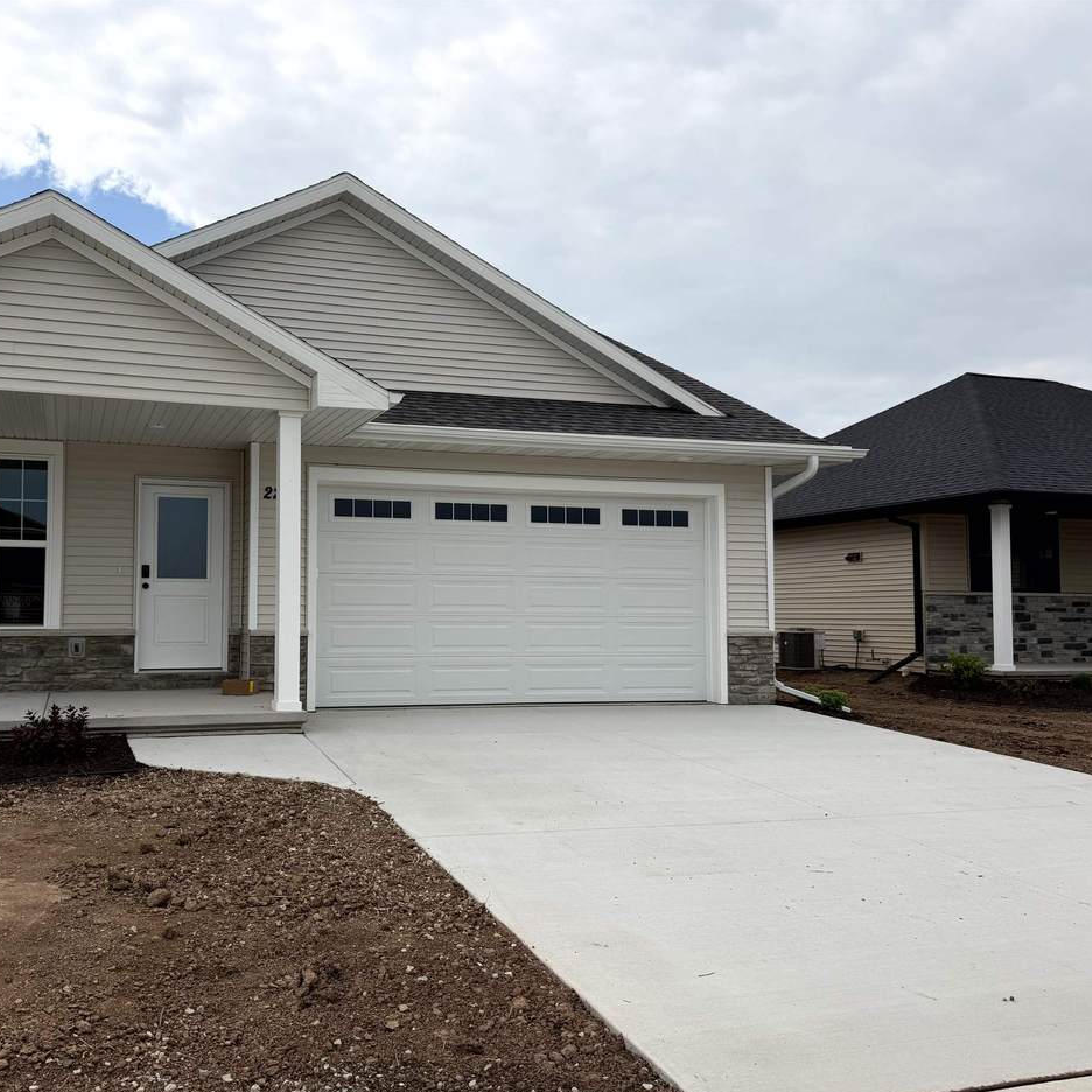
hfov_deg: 54.6
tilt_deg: +2.6
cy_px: 559
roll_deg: -0.2
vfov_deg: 55.6
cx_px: 376
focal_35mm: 29
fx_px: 1035
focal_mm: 6.76
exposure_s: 1/8130
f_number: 1.78
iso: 80
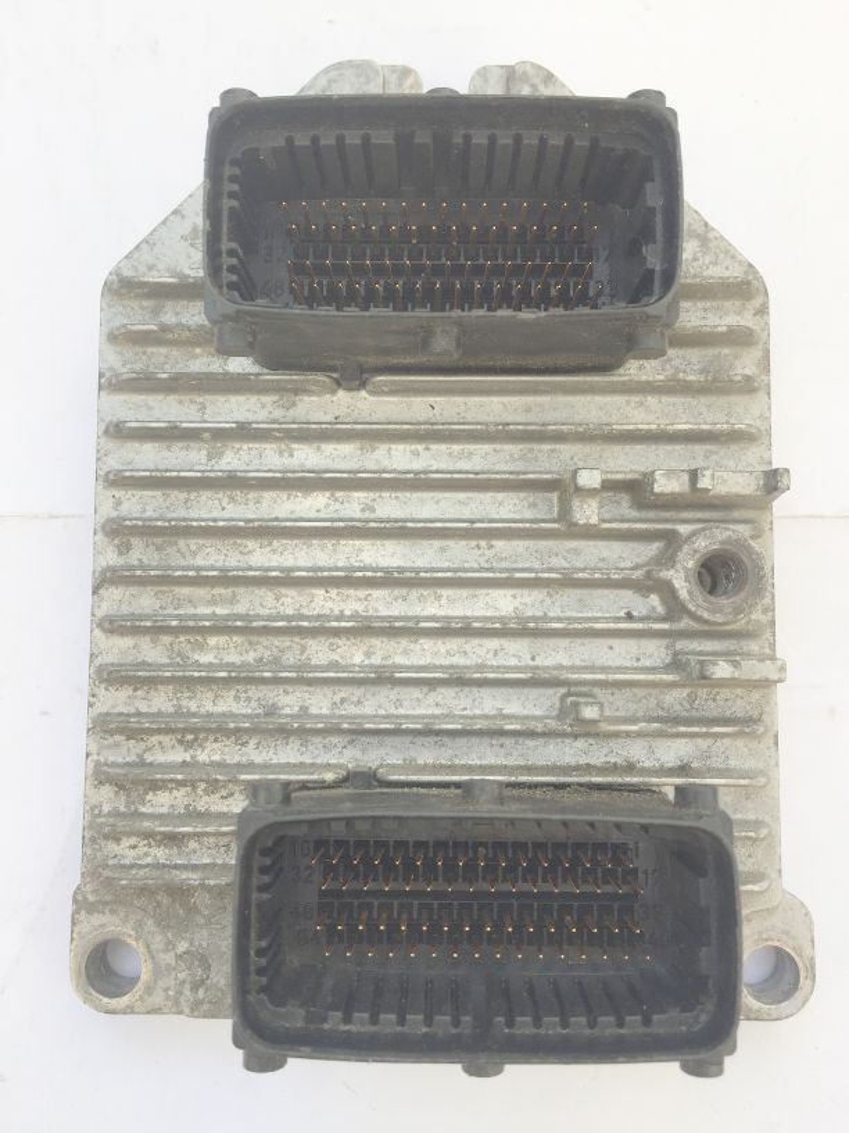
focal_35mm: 29
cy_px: 566
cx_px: 424
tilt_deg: -87.0
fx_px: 948
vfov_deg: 61.7
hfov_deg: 48.2
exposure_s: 1/203
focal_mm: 4.15
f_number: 2.2
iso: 32
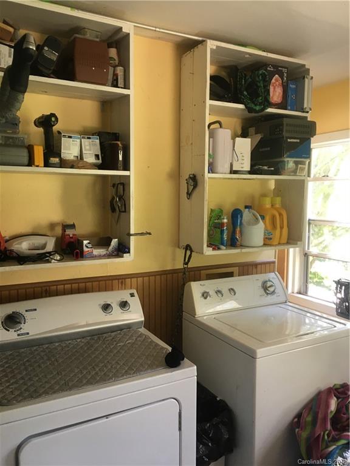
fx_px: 391
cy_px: 233
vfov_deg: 61.7
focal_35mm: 29
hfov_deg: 48.2
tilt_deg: -6.7
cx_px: 175
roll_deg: +0.2
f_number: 2.2
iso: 80
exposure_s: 1/30
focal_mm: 4.15
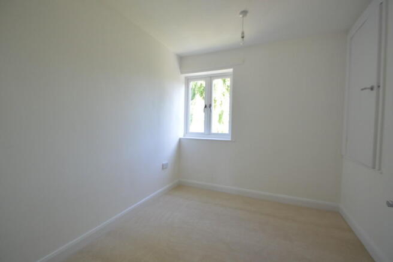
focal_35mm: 15
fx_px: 164
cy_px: 131
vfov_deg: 77.2
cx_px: 196
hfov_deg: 100.4
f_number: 4.5
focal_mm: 10
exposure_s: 1/80
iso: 400
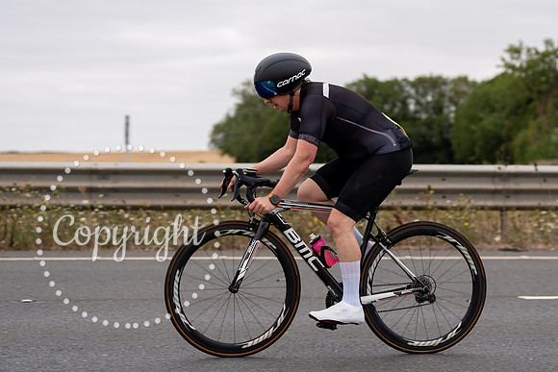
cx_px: 344
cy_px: 147
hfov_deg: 22.3
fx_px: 1413
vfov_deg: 15.0
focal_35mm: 91
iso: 100
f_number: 3.2
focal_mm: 70
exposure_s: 1/800
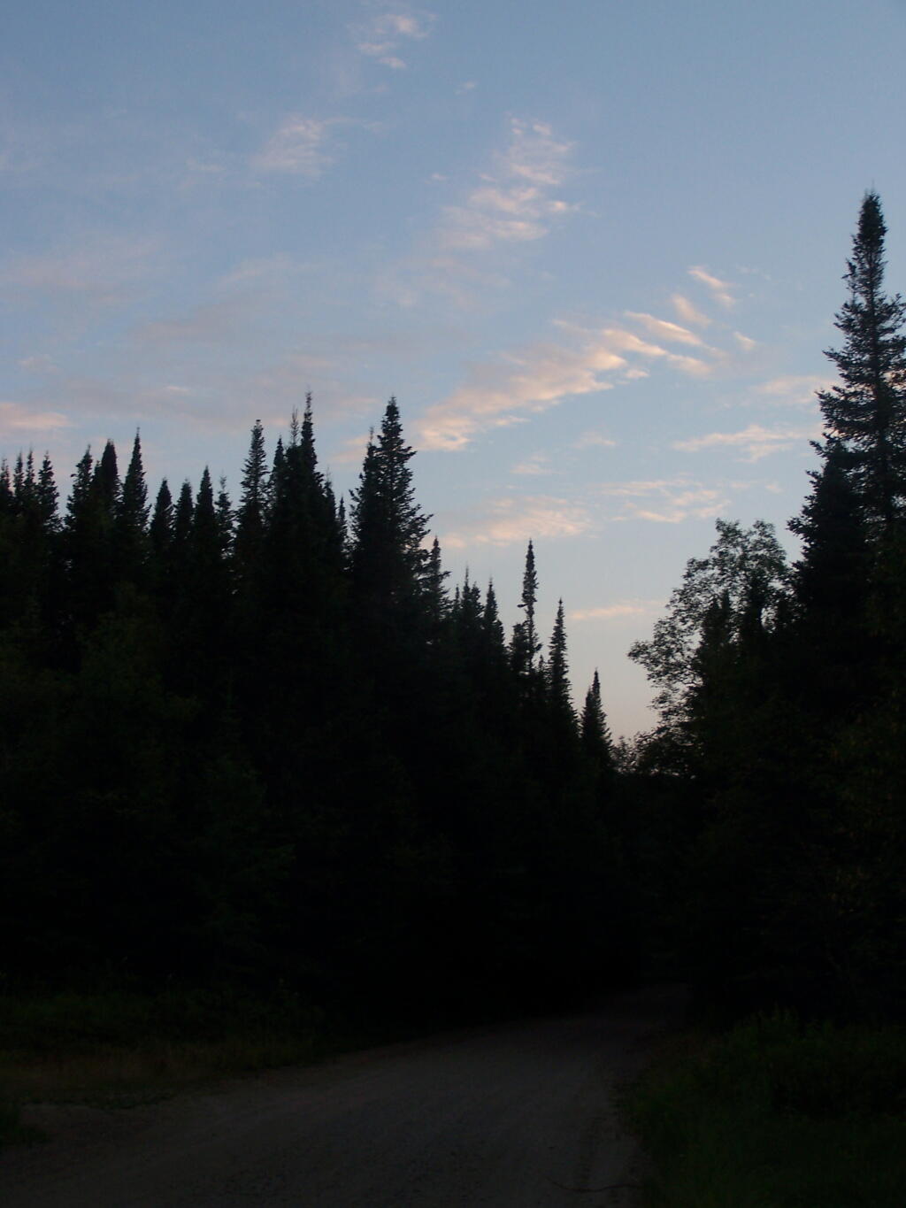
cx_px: 453
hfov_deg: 21.9
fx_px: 2338
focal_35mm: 67
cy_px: 604
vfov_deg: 29.0
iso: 80
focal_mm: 11.1
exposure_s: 1/80
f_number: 3.2
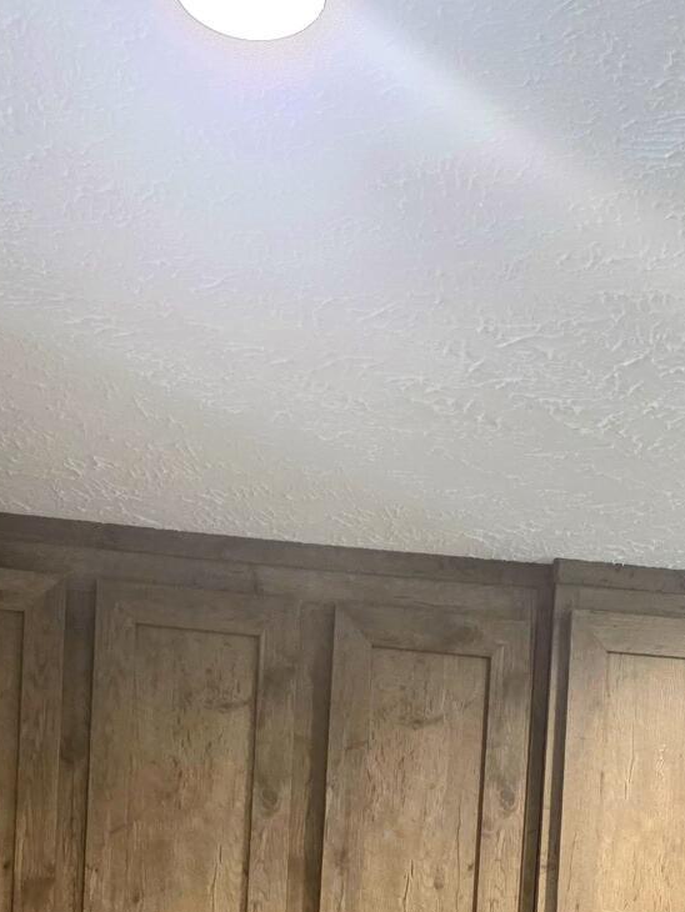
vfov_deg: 26.2
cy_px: 1179
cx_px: 381
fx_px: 1661
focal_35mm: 63
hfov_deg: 23.3
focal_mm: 5.4
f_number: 1.8
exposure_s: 1/120
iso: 400
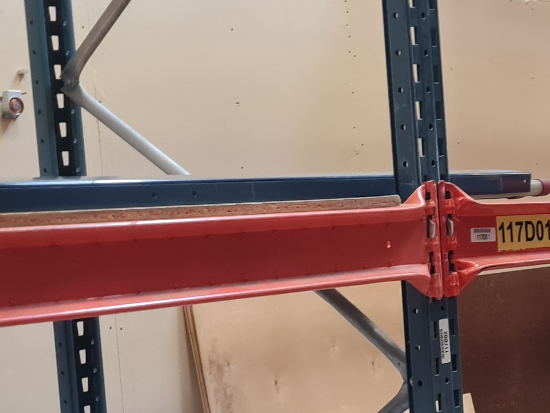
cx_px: 452
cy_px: 310
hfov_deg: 22.2
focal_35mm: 87
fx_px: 1382
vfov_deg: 16.9
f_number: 1.8
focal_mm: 5.4
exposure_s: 1/50
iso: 400
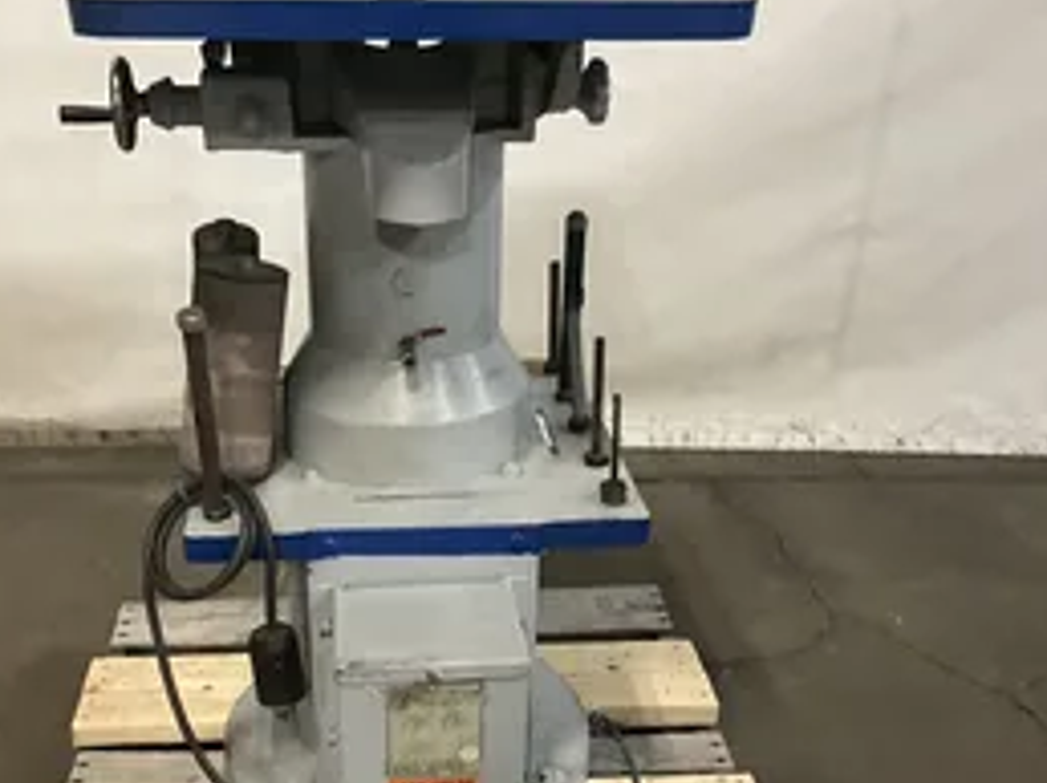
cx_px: 479
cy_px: 503
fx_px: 1360
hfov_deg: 42.1
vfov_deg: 31.9
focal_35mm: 45
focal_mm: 3
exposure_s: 1/49
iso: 320
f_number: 1.8
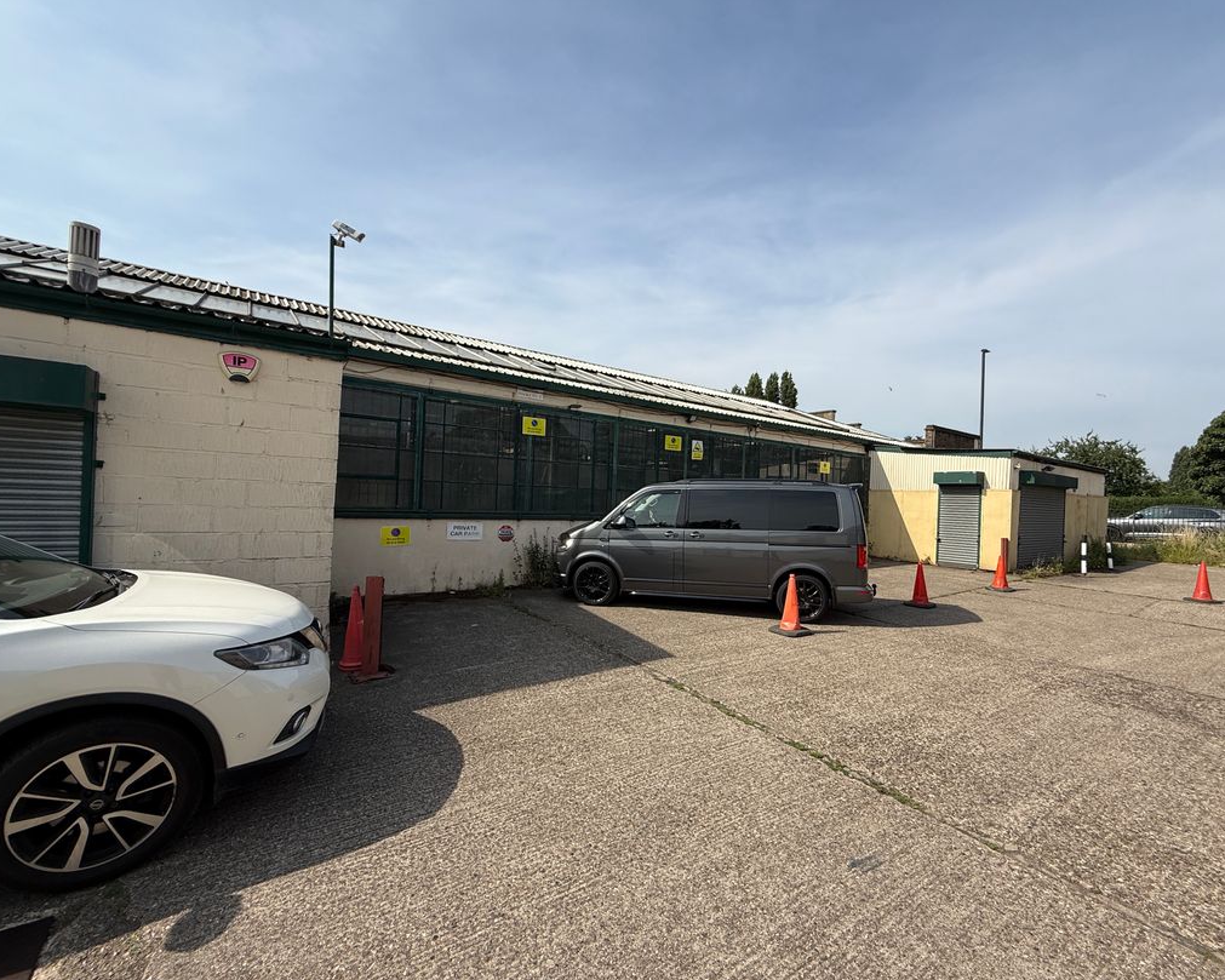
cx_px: 642
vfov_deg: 84.0
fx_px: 544
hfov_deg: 96.7
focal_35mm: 15
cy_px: 500
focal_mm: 2.22
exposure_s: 1/2092
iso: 50
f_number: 2.2
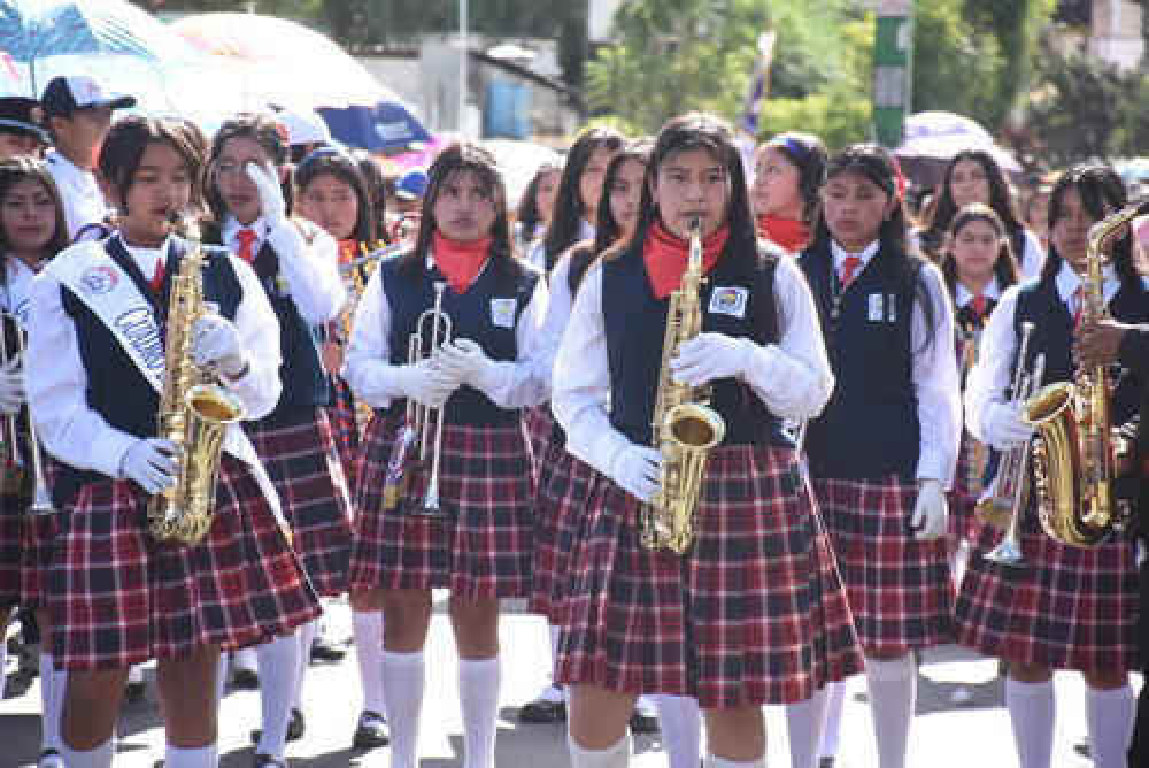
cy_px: 384
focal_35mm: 210
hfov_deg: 9.8
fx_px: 6706
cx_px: 574
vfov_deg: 6.6
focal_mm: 140
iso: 800
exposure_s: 1/800
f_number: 5.6
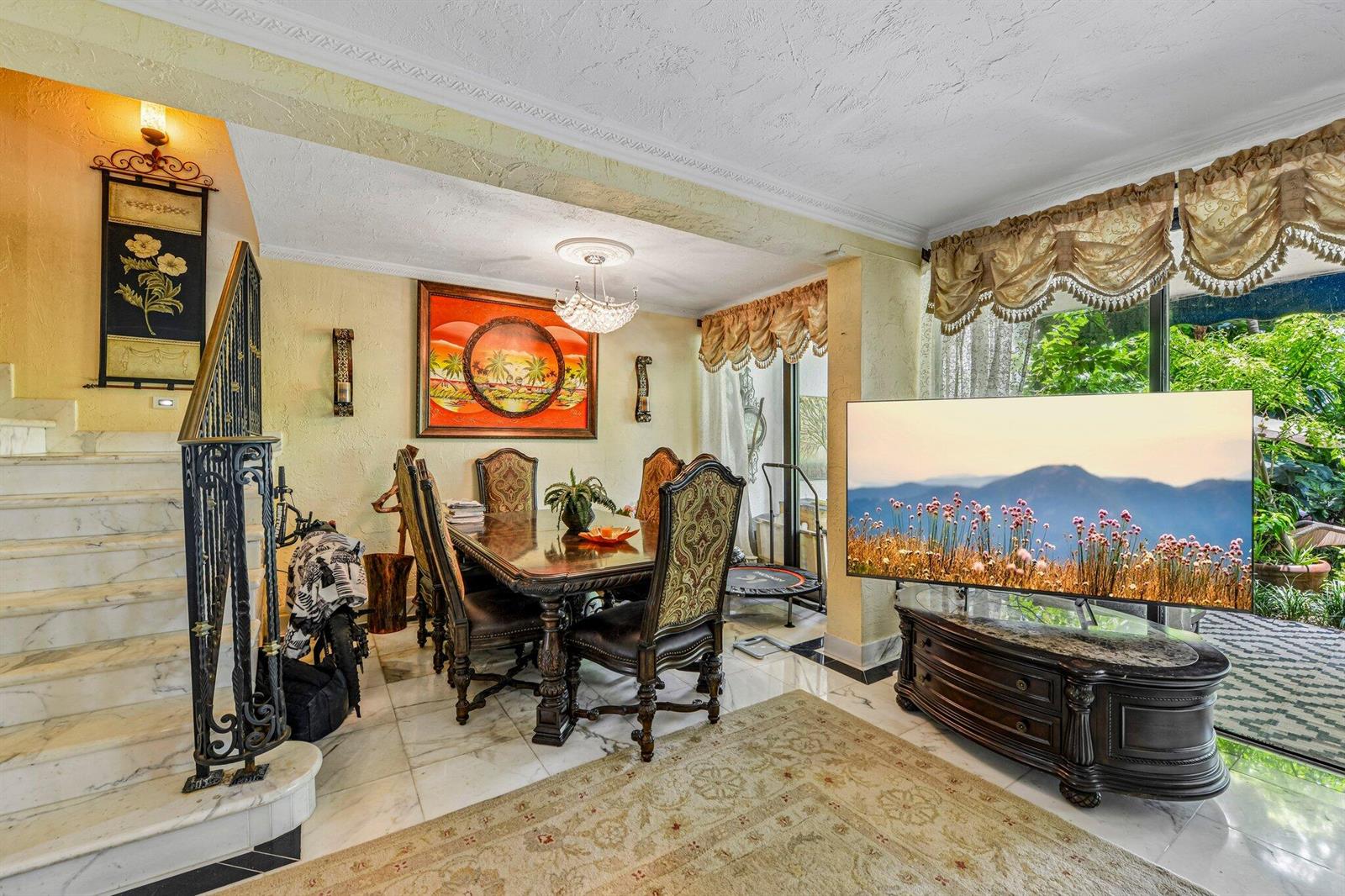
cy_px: 448
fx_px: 523
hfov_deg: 104.3
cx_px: 672
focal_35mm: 14
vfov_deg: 81.2
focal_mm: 14
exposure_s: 1/2.5
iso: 200
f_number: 9
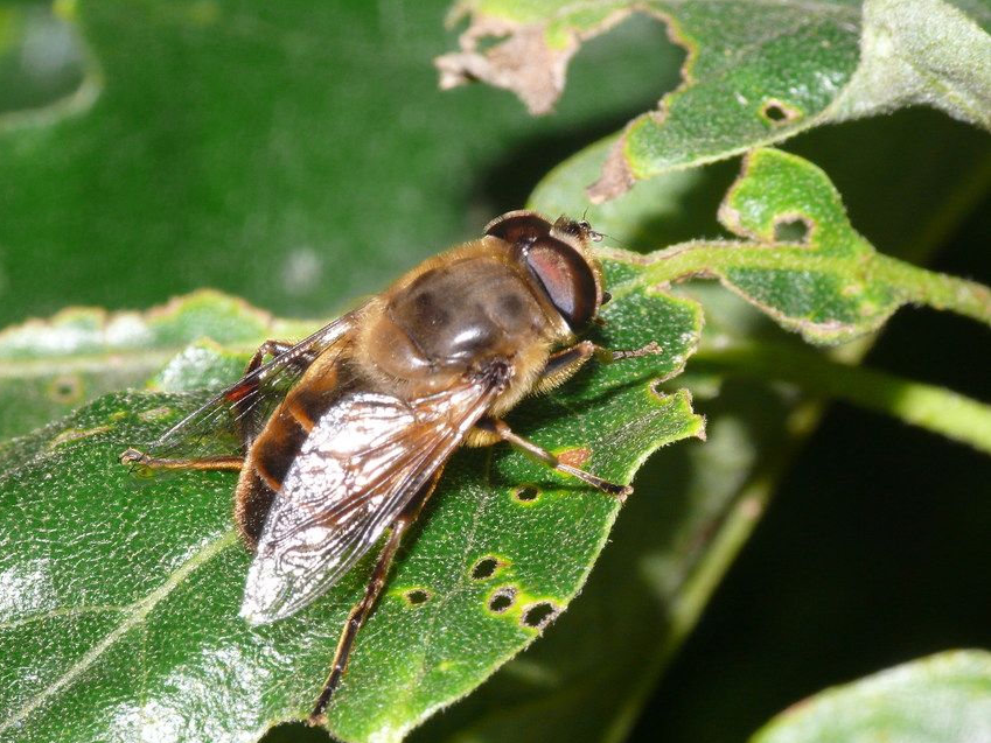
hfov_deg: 9.2
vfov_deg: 6.9
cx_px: 494
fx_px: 6127
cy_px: 372
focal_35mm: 214
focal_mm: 45.1
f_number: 11
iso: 200
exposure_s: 1/125
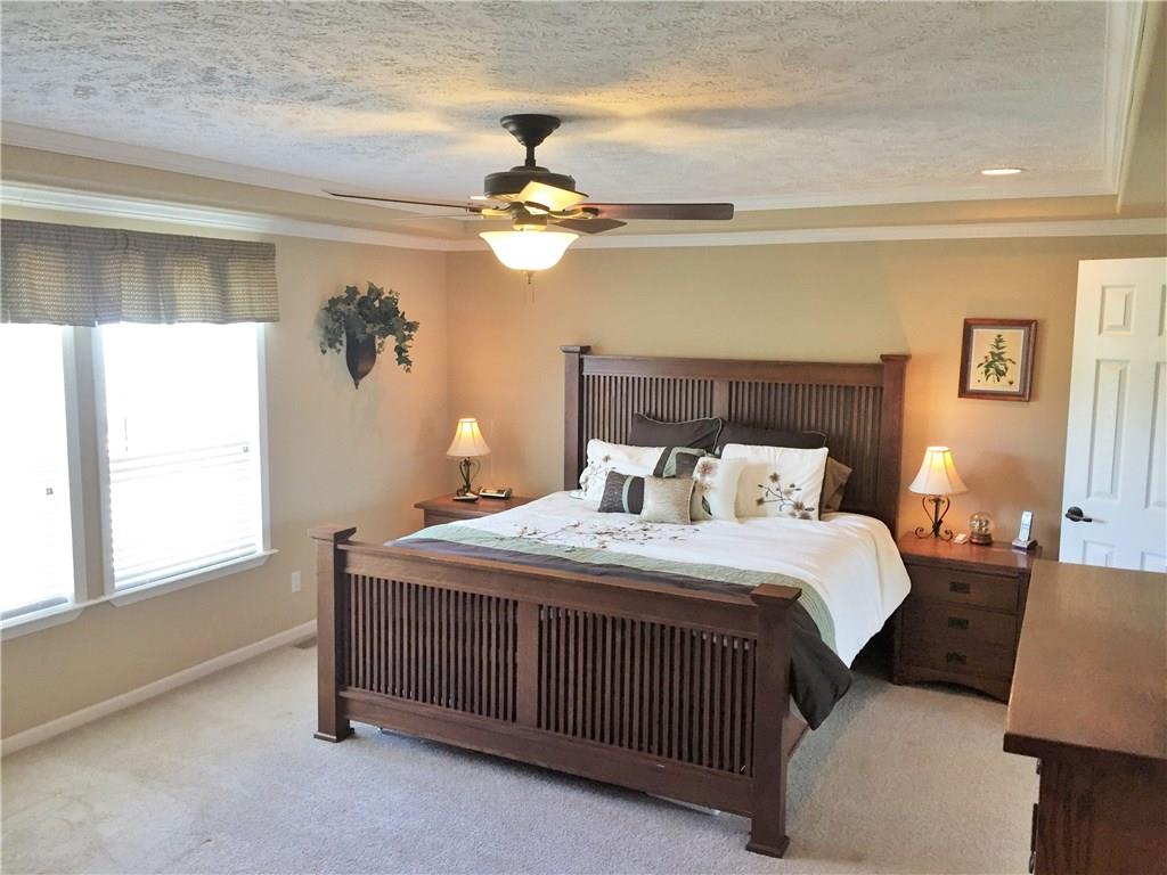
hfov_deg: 61.7
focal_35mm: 29
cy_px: 438
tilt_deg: -6.1
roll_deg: -0.5
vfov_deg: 48.2
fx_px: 978
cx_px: 584
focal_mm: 4.15
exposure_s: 1/30
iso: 50
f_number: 2.2
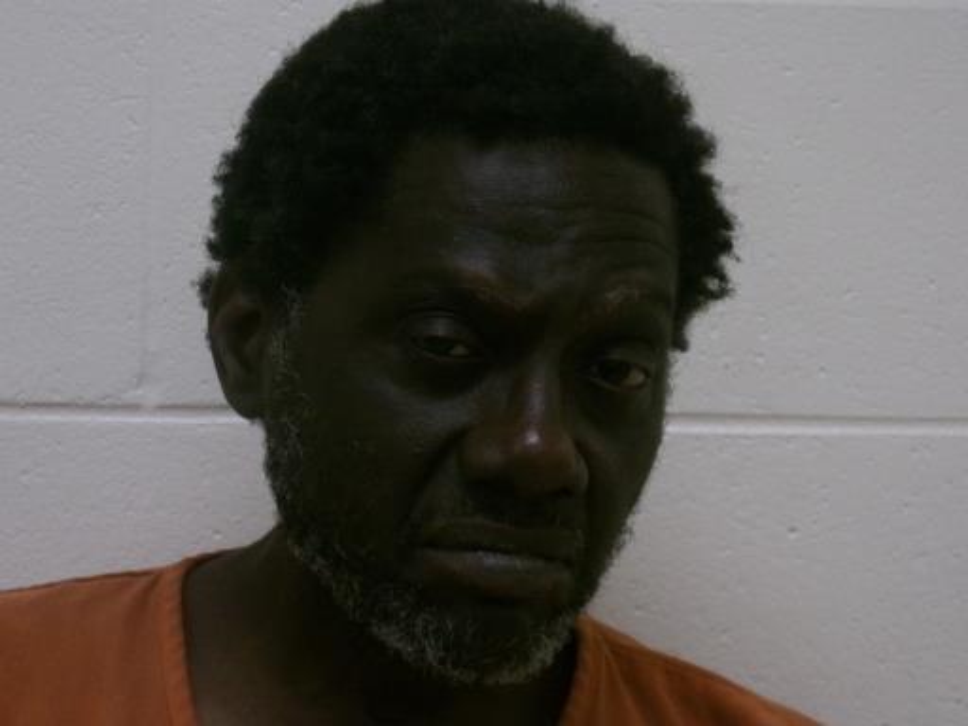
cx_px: 484
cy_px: 363
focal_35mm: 97
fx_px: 2713
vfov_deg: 15.2
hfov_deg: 20.2
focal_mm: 17.5
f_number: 5.2
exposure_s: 1/60
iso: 800
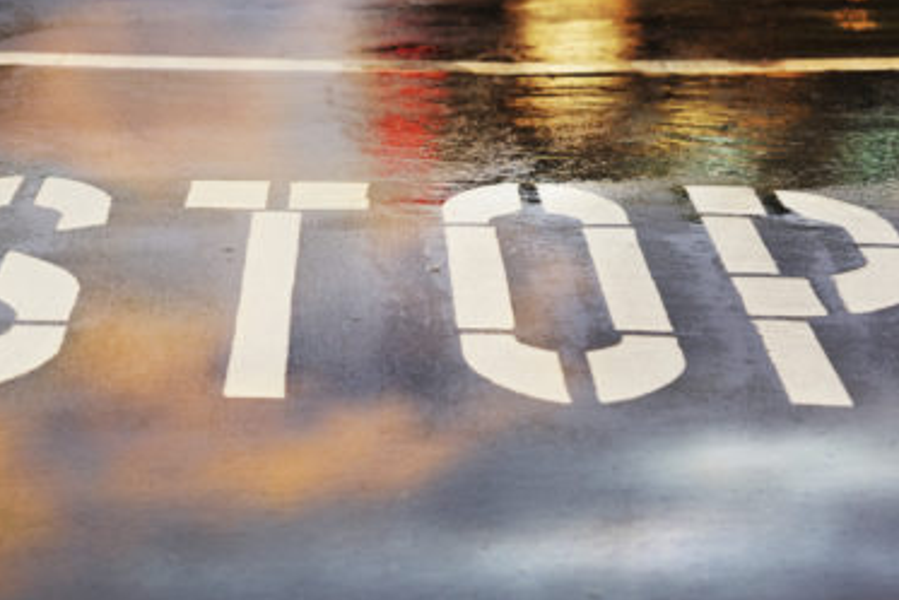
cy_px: 255
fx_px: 4272
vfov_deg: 8.0
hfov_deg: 12.0
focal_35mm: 171
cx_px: 388
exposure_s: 1/50
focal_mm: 116
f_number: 4
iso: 200
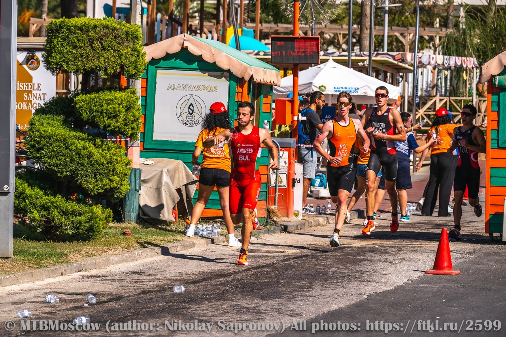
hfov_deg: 10.3
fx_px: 2811
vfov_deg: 6.9
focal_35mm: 200
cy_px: 168
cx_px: 253
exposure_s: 1/2000
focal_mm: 200
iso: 250
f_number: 8
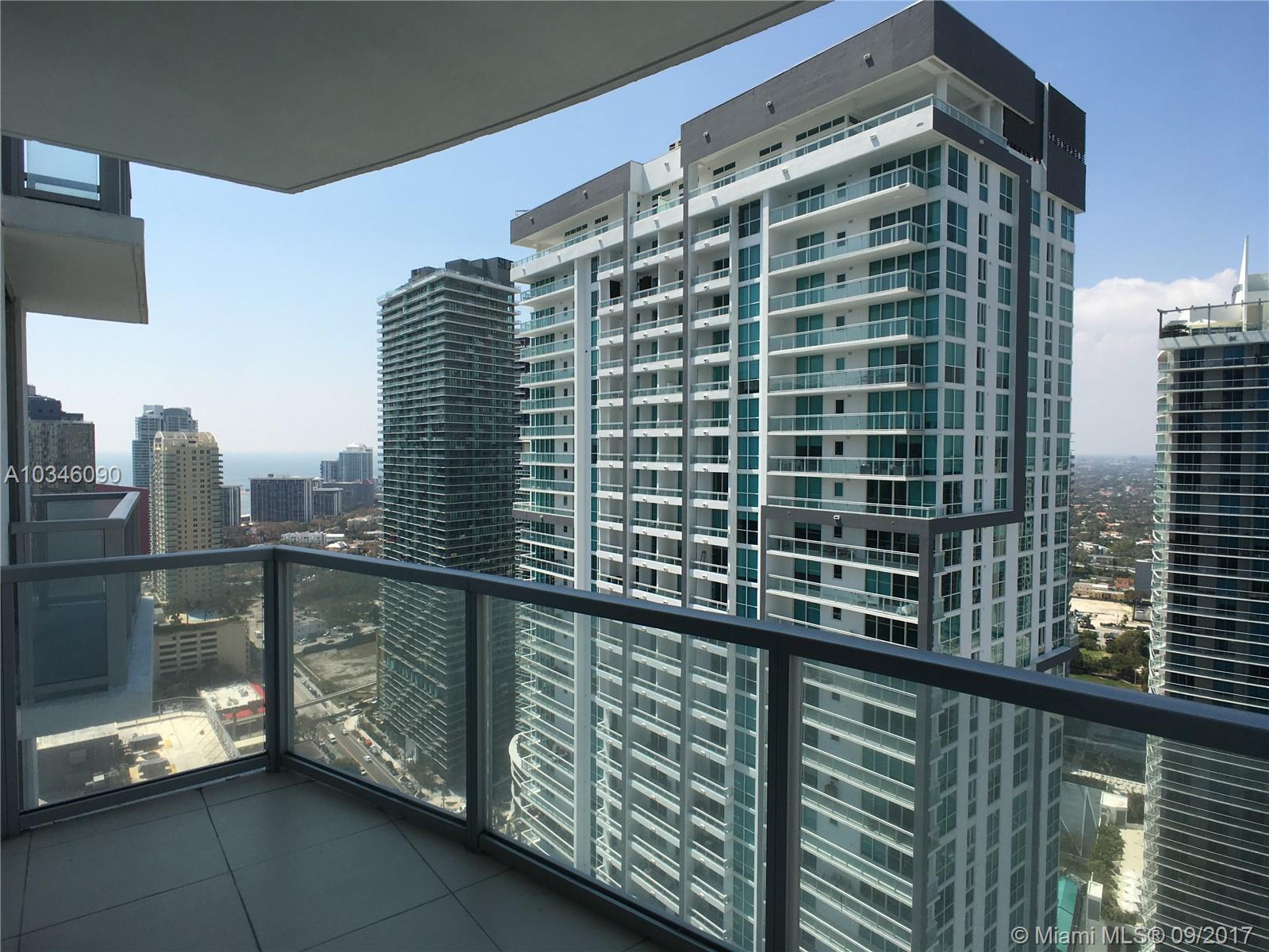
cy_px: 476
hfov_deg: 61.7
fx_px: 1063
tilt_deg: -1.2
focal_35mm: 29
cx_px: 634
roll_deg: -0.4
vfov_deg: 48.2
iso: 25
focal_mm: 4.15
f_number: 2.2
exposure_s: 1/2079
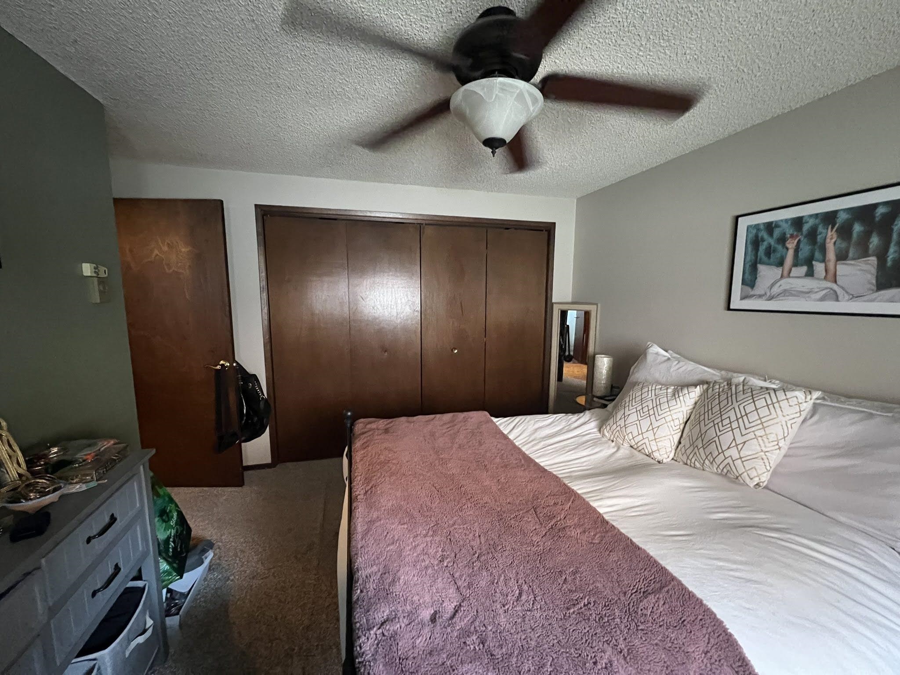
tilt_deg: -7.1
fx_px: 338
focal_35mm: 13
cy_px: 338
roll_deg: +0.1
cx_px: 450
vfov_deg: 89.9
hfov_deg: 106.2
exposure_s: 1/35
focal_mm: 1.57
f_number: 1.8
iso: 1250
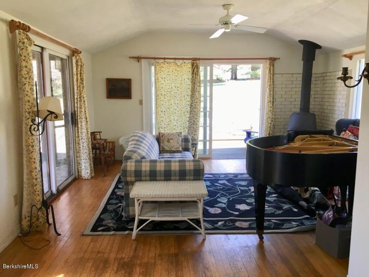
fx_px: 309
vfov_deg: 48.2
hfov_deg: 61.7
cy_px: 138
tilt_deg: -8.9
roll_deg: -0.3
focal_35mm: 29
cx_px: 184
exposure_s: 1/40
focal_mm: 4.15
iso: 25
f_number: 2.2
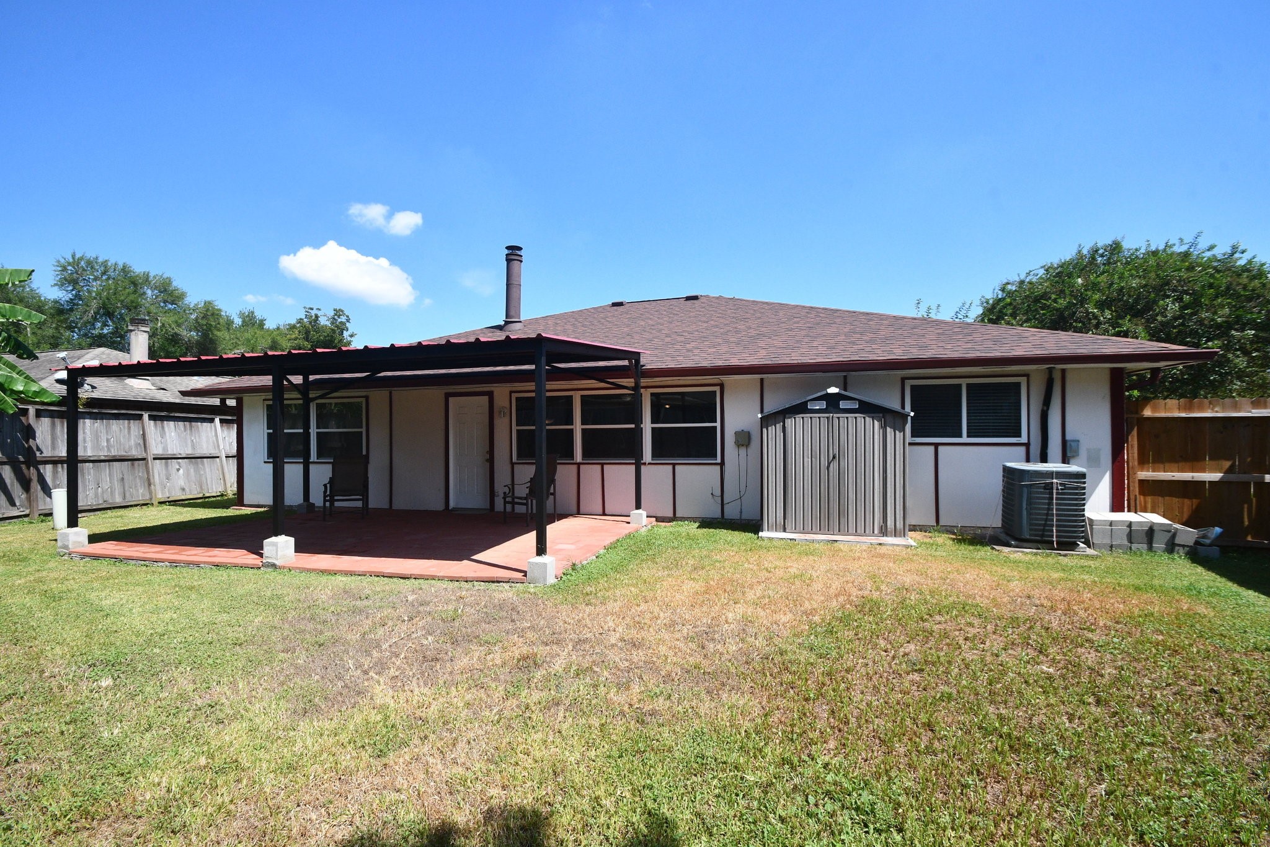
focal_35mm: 15
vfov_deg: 77.3
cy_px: 424
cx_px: 635
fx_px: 529
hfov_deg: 100.4
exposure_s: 1/640
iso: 640
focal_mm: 10
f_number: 13
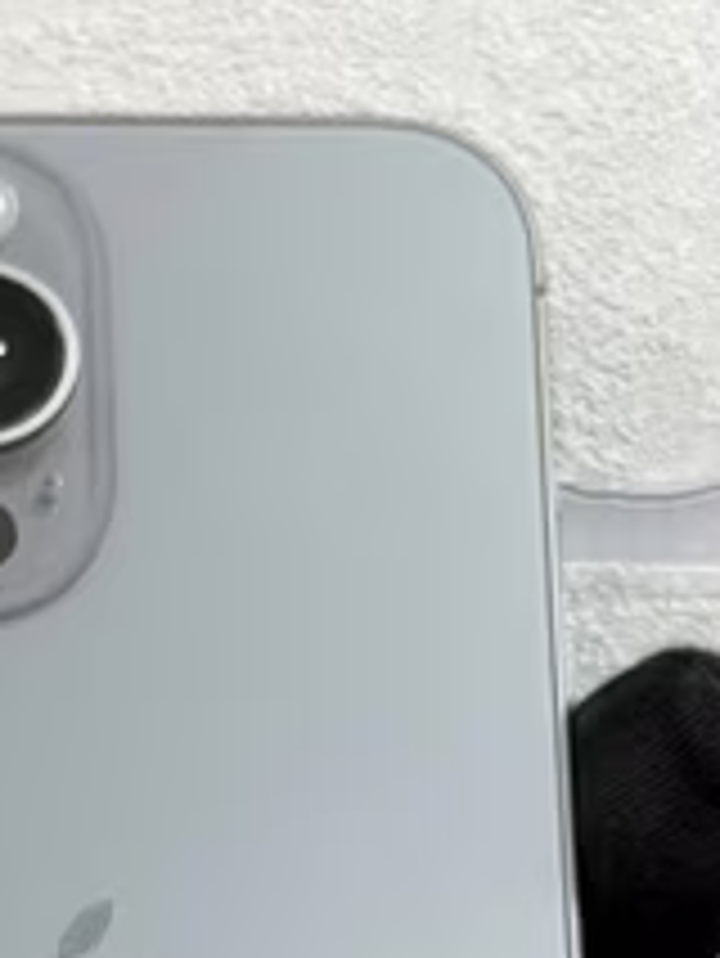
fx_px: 3990
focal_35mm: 144
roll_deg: -1.0
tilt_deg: +0.3
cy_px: 1277
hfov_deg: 10.2
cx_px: -14
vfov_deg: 13.2
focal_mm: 6.76
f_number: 1.78
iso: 80
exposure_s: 1/100
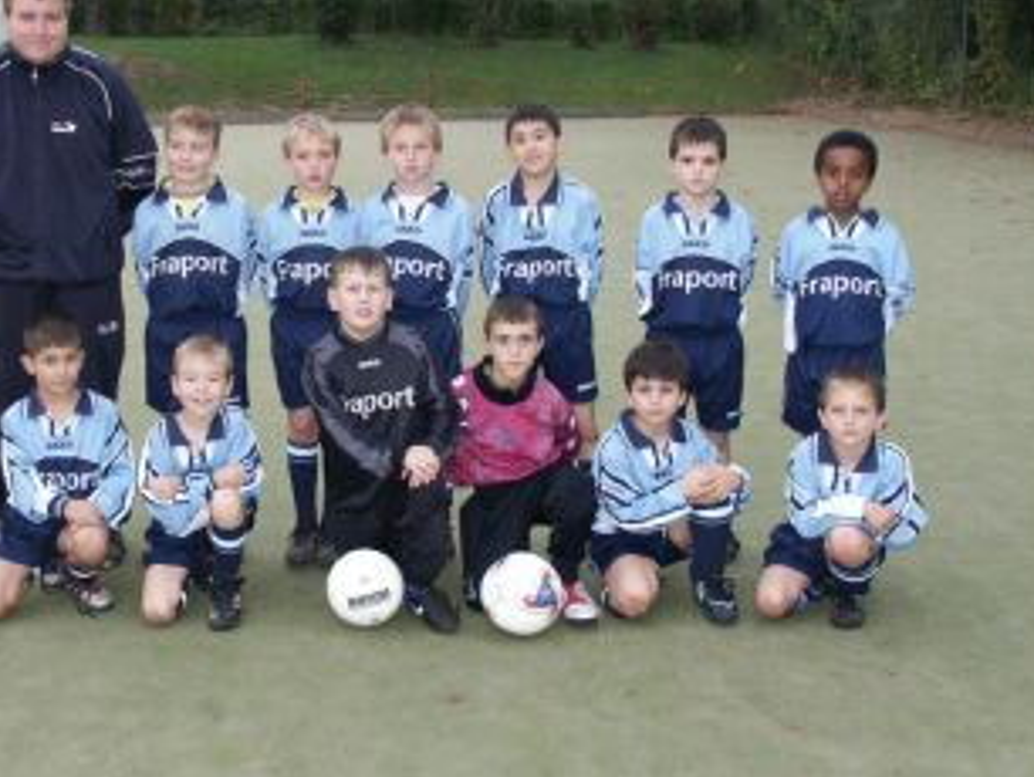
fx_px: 1405
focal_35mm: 47
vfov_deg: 30.8
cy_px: 314
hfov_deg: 40.2
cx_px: 402
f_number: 2.8
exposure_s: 1/180
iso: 200
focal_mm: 9.38
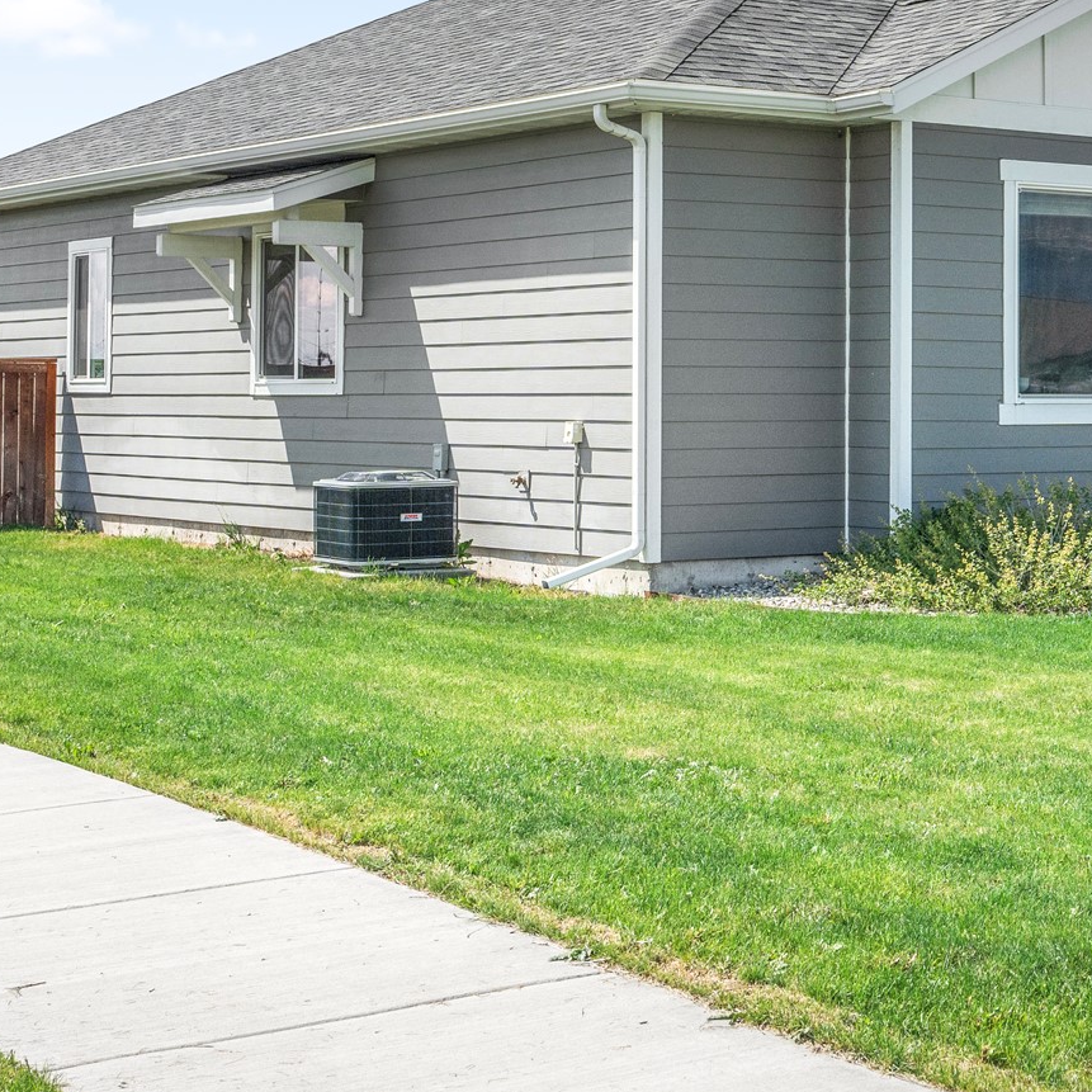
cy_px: 325
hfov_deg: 22.2
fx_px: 2677
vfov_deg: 22.9
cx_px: 1076
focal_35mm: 75
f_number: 7.1
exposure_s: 1/2000
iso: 500
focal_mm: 35
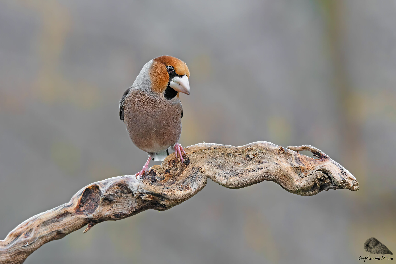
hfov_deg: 3.5
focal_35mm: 585
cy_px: 132
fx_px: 6434
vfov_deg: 2.4
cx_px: 198
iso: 1000
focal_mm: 390
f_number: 8
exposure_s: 1/125
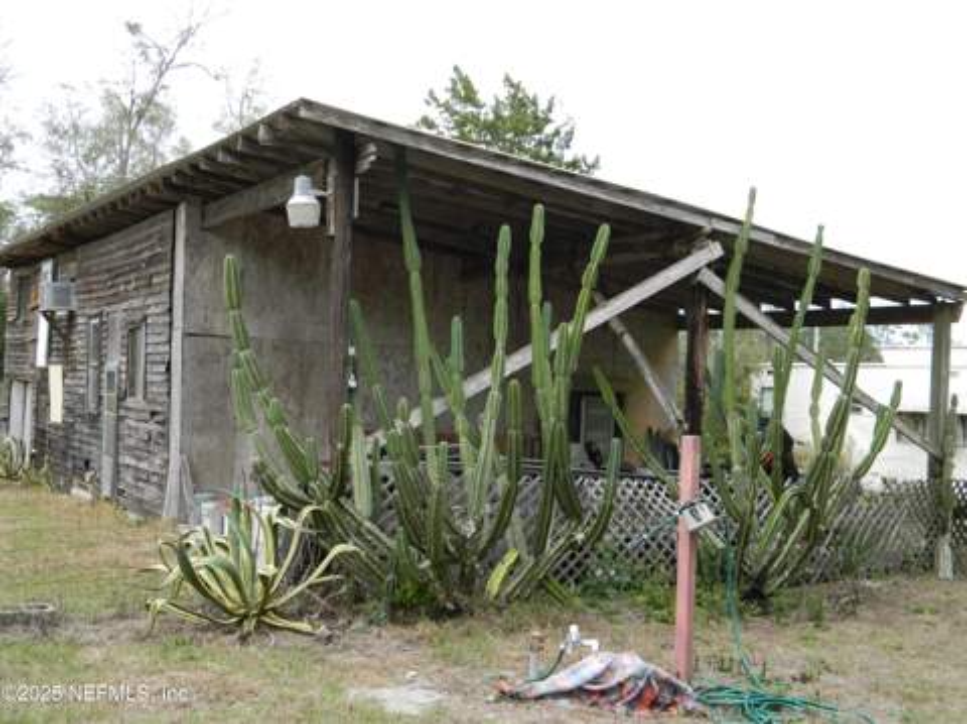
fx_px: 1144
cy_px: 362
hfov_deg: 45.8
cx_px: 484
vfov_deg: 35.1
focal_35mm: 41
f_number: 3.5
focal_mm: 7.3
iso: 110
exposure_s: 1/320
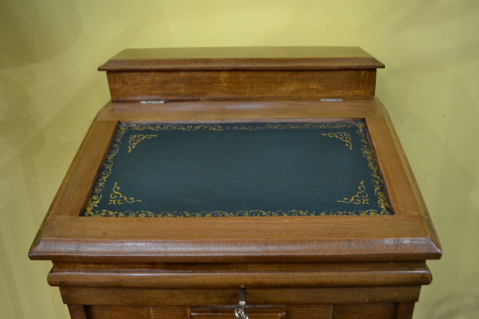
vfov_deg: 40.0
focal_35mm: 33
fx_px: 439
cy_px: 160
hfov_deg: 57.2
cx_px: 240
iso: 1100
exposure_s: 1/60
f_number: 3.8
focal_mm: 22
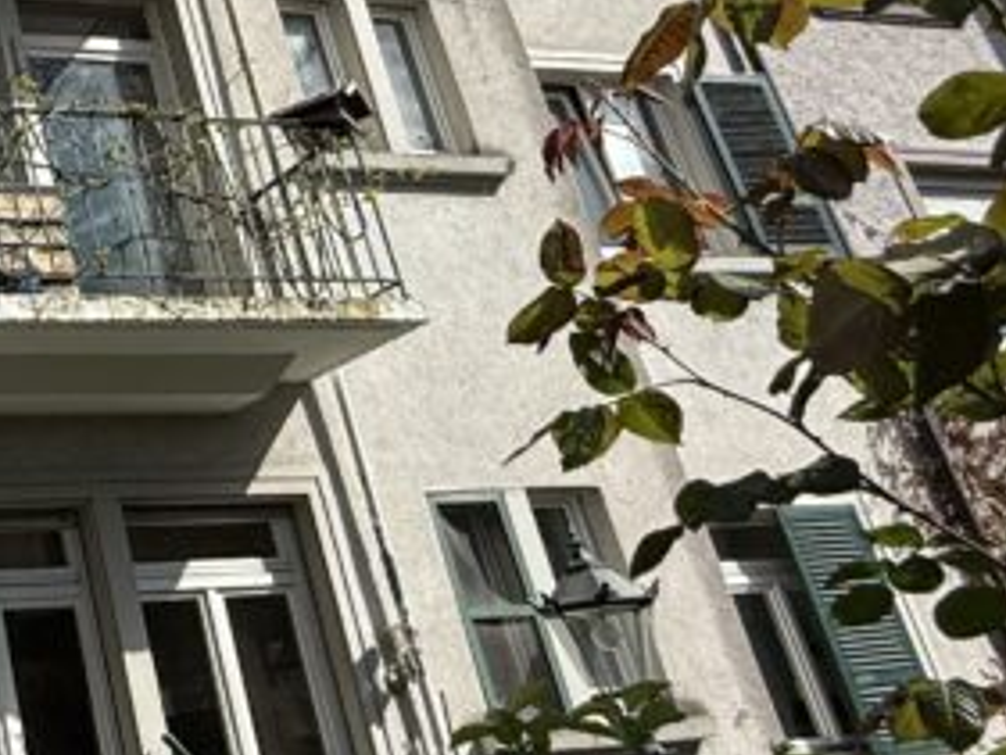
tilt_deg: +25.6
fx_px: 1483
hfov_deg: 30.0
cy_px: 132
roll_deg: +4.8
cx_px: -294
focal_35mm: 51
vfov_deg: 27.9
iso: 50
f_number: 2.2
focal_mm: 2.22
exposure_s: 1/3125
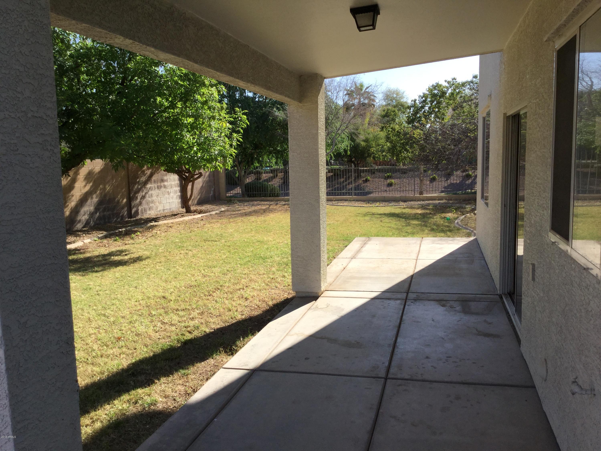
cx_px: 300
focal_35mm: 31
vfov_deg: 45.4
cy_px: 226
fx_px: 538
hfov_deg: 58.4
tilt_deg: -7.6
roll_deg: +0.6
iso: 25
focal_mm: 3.3
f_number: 2.4
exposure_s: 1/876
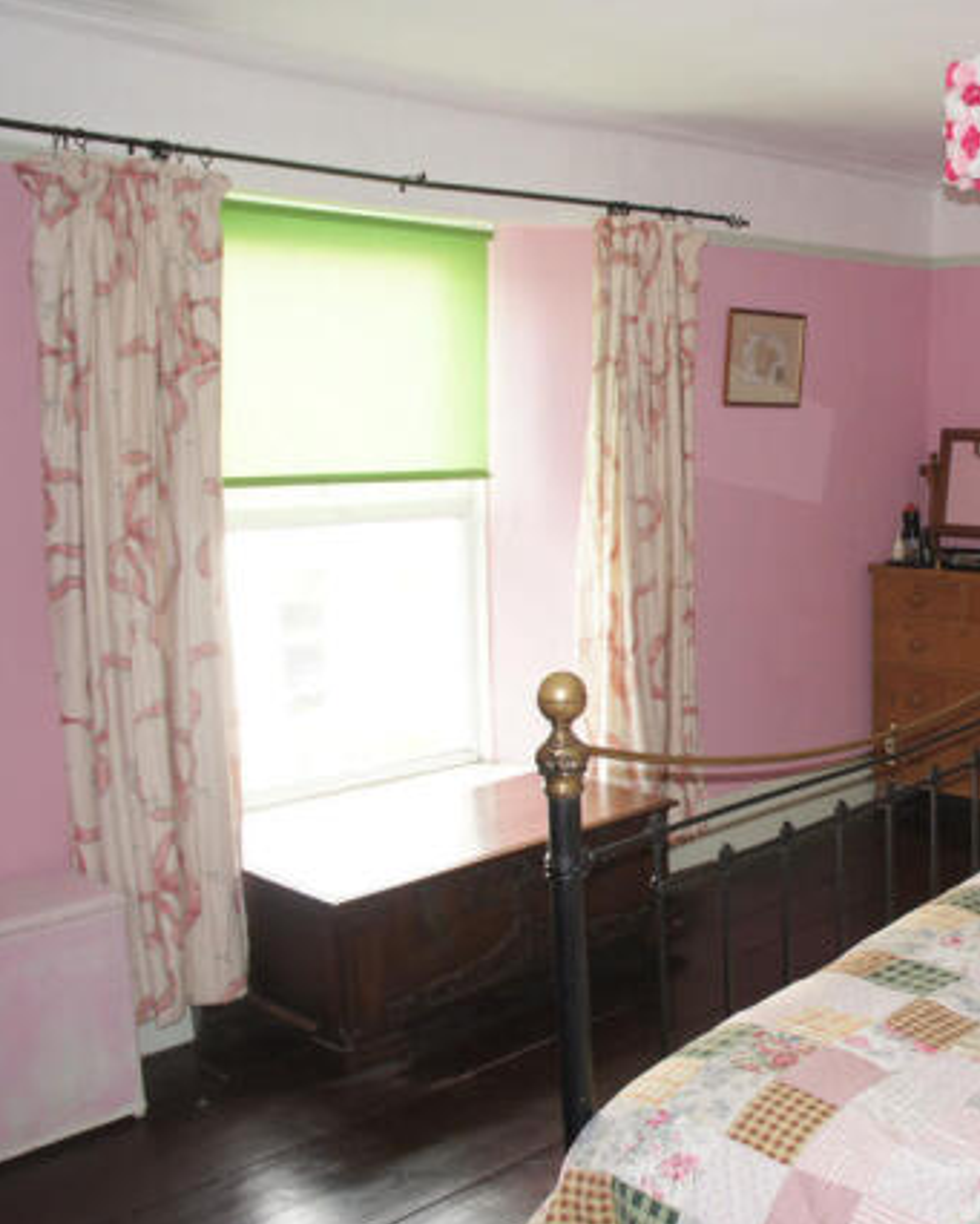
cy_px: 621
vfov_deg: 46.8
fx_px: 1413
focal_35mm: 39
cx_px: 914
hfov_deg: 35.6
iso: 400
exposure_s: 1/60
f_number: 4
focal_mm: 18
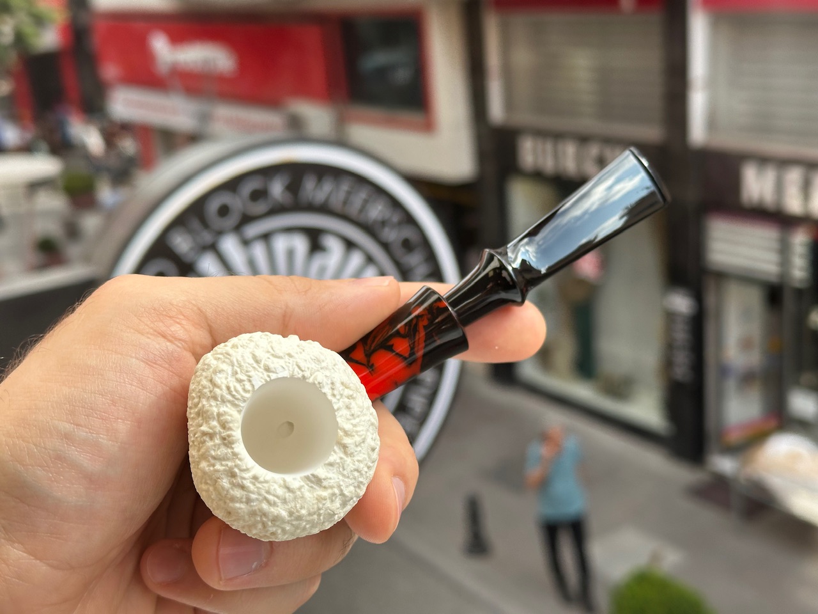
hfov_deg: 39.7
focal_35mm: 48
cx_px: 409
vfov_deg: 30.3
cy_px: 307
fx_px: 1134
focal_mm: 6.86
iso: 64
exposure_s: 1/803
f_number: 1.78
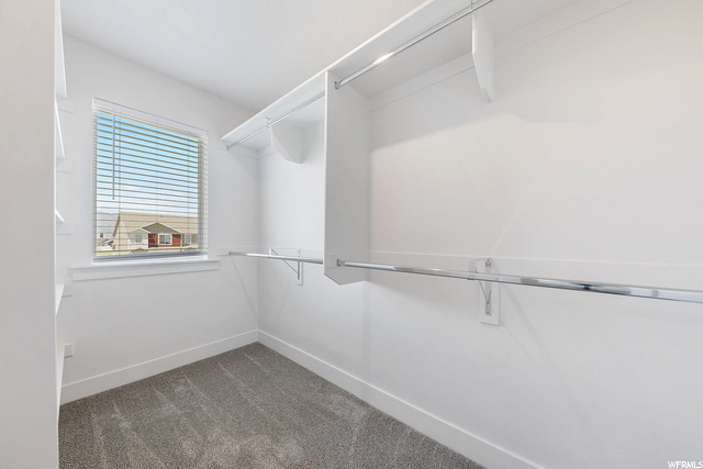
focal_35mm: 12
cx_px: 352
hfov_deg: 112.6
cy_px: 234
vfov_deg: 90.0
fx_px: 234
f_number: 8
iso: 100
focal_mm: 12
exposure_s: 1/5
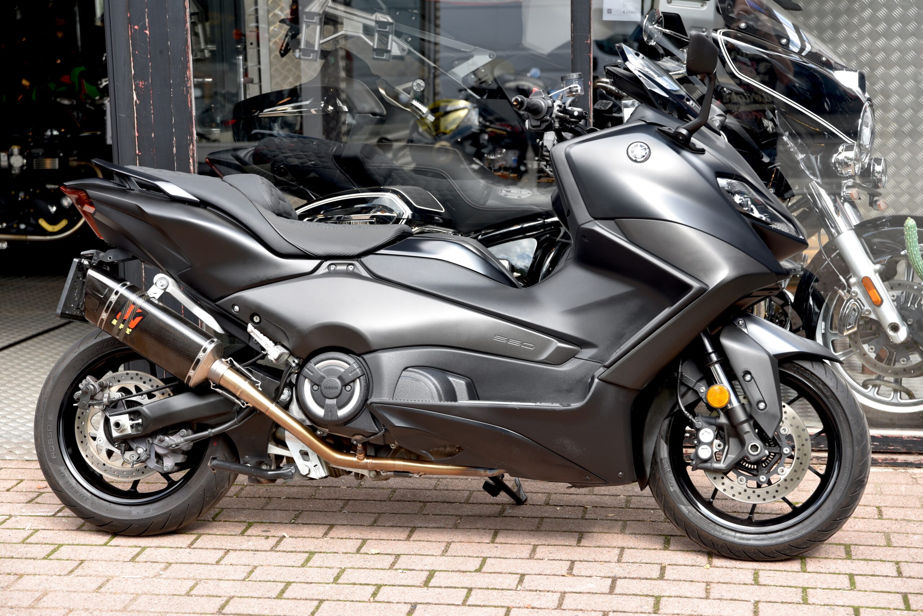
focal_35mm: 70
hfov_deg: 28.8
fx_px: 1795
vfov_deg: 19.5
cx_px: 462
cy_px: 308
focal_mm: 70
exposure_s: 1/80
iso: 100
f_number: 4.5
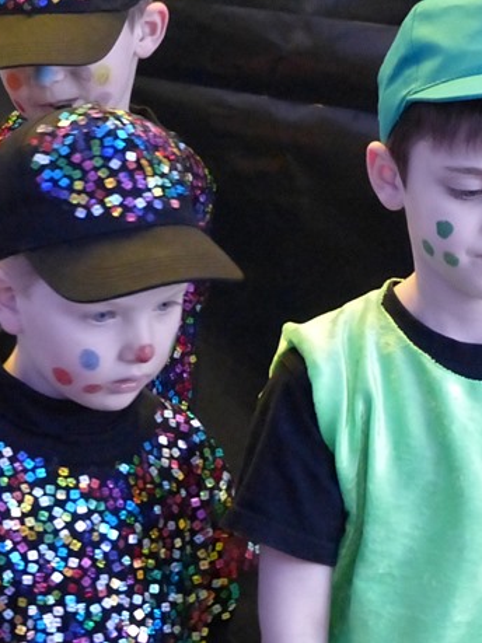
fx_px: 4699
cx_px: 228
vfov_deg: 7.8
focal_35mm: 253
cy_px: 322
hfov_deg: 5.9
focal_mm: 34
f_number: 2.8
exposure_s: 1/80
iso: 2000
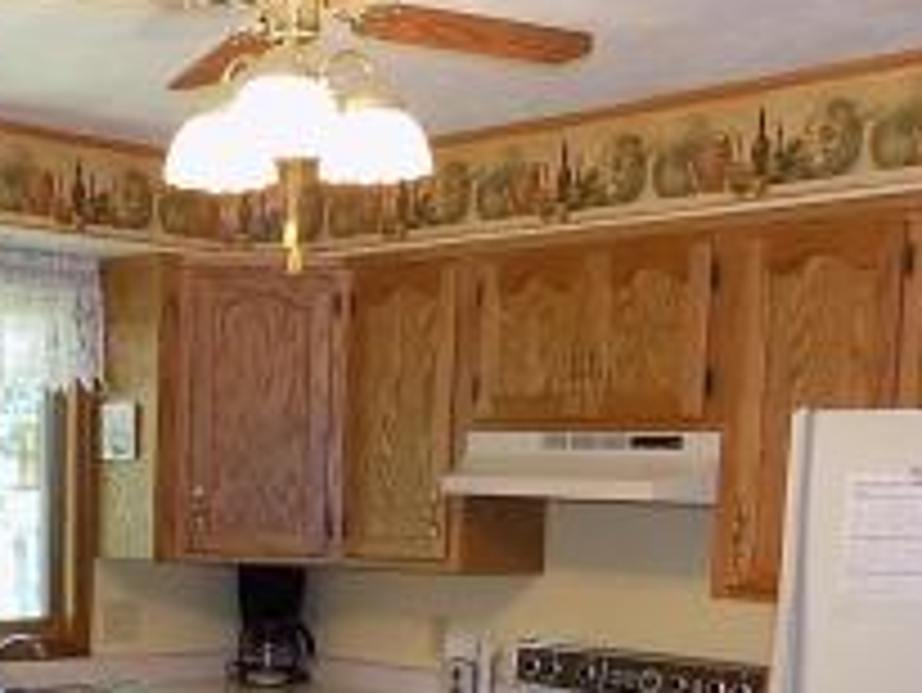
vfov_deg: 21.5
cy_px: 747
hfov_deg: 29.3
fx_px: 1732
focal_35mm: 65
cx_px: 229
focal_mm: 4
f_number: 3.1
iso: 320
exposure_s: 1/30
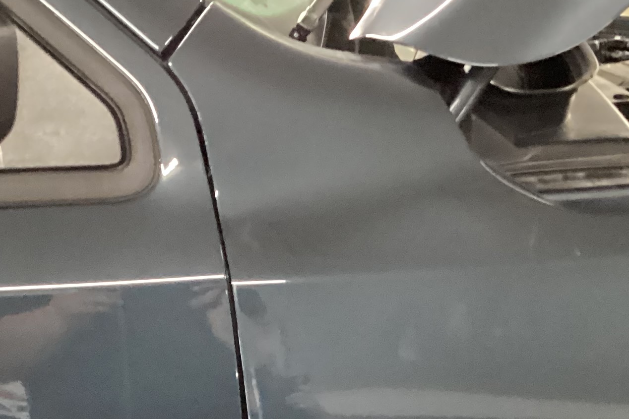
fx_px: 1450
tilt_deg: -23.3
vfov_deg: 15.9
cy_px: 490
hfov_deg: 24.3
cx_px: 198
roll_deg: +2.2
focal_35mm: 83
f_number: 2.4
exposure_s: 1/24
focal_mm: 3.3
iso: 640
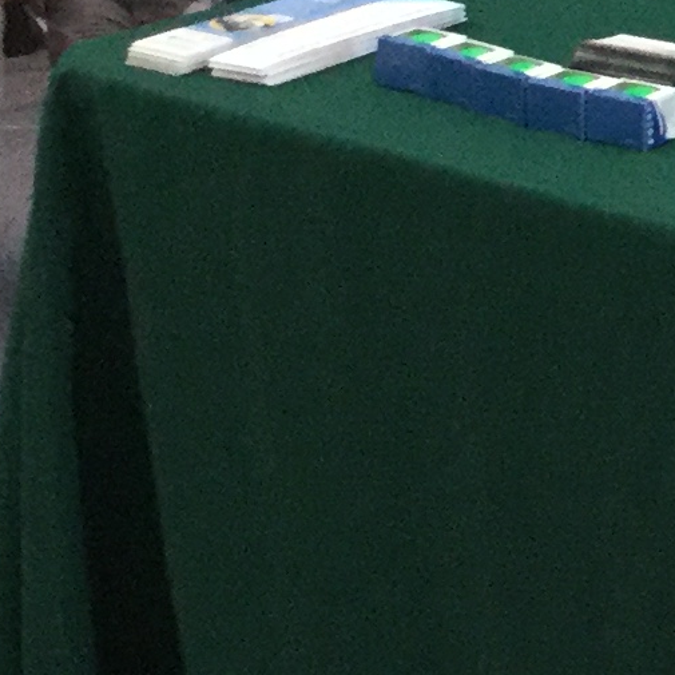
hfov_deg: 9.3
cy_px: -84
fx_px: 3905
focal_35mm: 177
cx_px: 1330
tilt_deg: -14.6
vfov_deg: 9.8
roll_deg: -1.9
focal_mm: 3.3
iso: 125
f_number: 2.4
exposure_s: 1/30
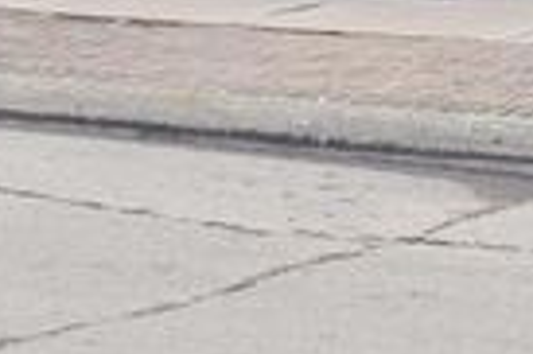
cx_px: 693
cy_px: -449
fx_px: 2386
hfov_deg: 12.4
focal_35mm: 161
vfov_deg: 7.9
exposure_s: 1/200
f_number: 9
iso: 100
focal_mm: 23
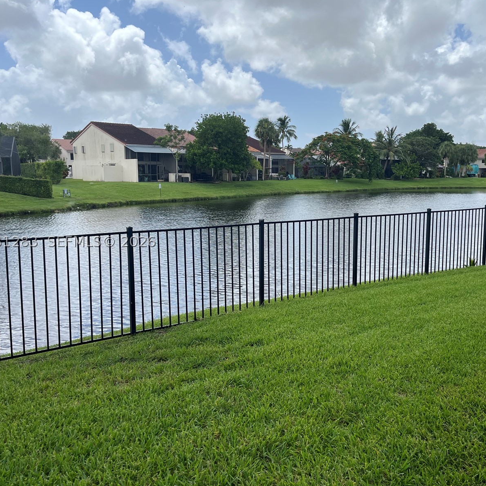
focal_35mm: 31
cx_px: 281
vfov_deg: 52.5
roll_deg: -0.6
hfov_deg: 52.3
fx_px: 492
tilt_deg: -9.1
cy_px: 241
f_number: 1.6
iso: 50
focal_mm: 5.1
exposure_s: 1/3215
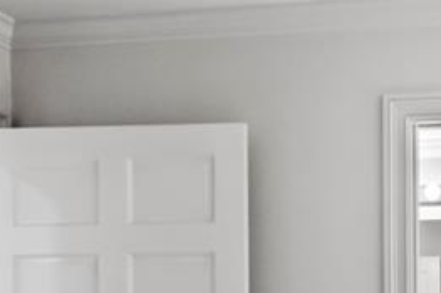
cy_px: 383
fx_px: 857
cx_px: 471
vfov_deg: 18.1
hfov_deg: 26.8
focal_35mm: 70
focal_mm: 12
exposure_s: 1.6
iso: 200
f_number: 10
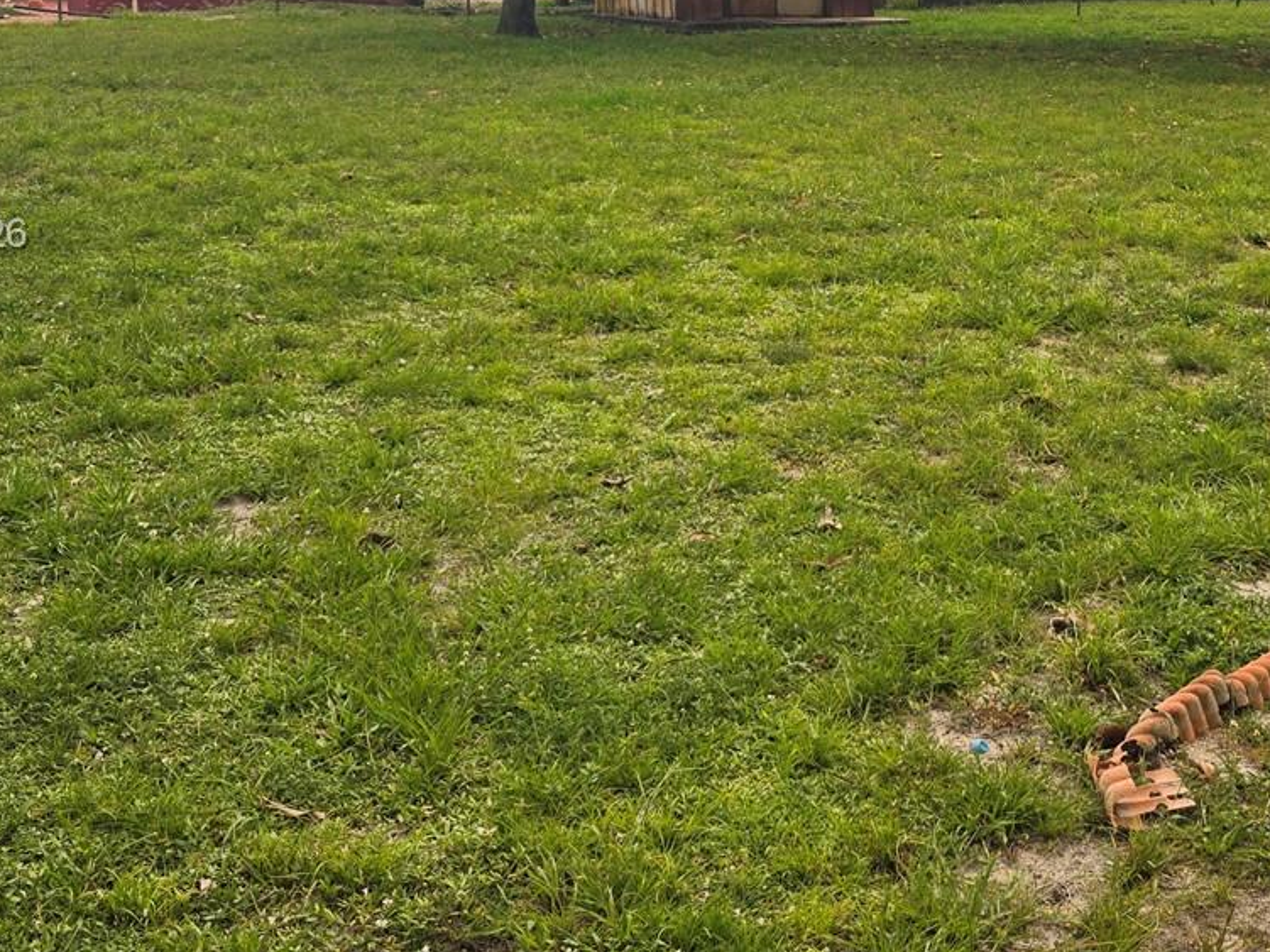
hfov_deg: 38.4
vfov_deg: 29.2
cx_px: 854
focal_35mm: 49
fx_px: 1797
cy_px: 237
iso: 12
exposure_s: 1/271
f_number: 1.7
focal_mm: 6.3
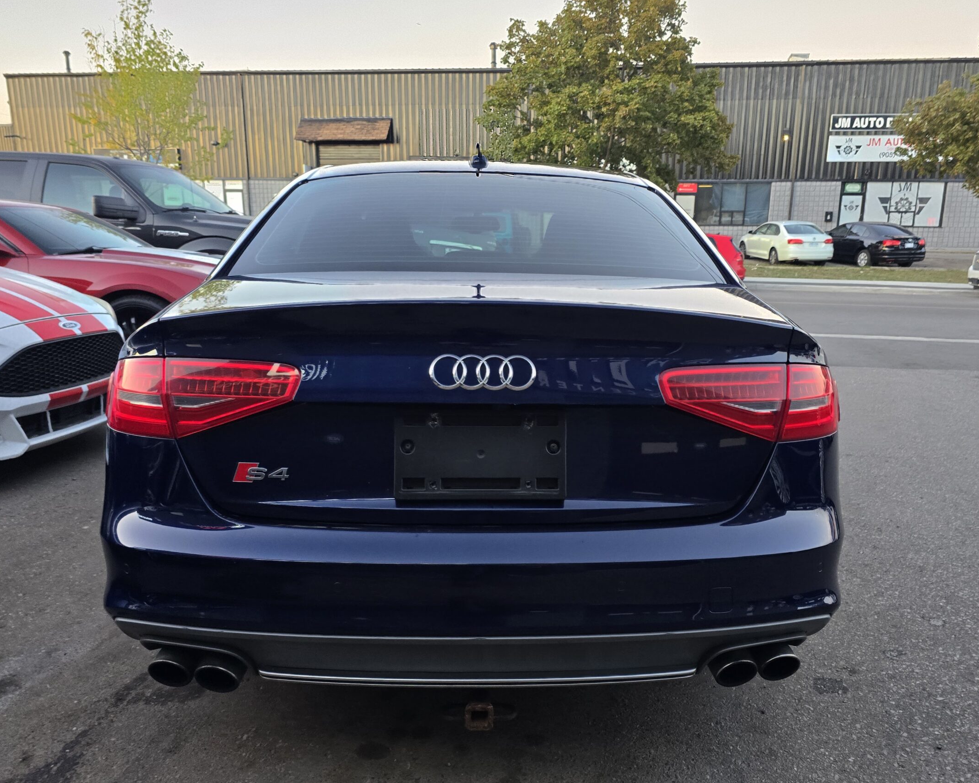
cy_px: 412
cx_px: 506
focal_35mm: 27
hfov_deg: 64.1
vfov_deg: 53.2
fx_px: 782
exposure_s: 1/120
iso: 400
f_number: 1.7
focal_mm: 6.3
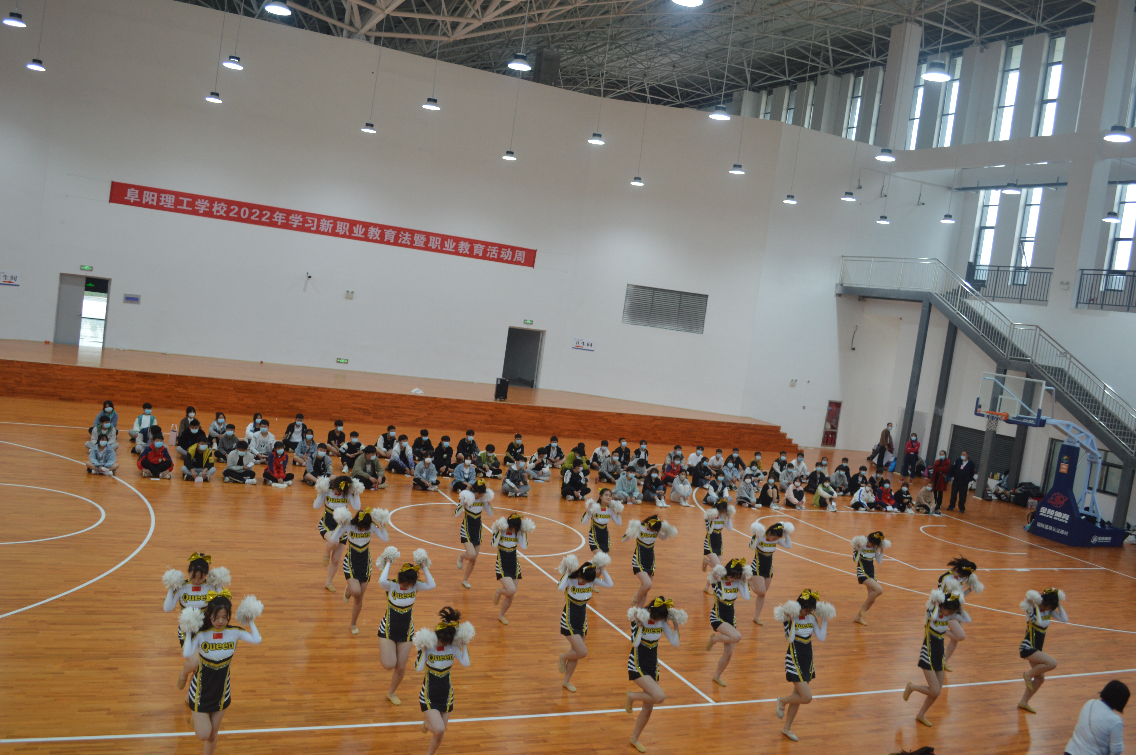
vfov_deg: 43.5
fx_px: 946
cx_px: 568
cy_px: 378
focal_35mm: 30
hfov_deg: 62.0
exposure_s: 1/60
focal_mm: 20
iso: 400
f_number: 4
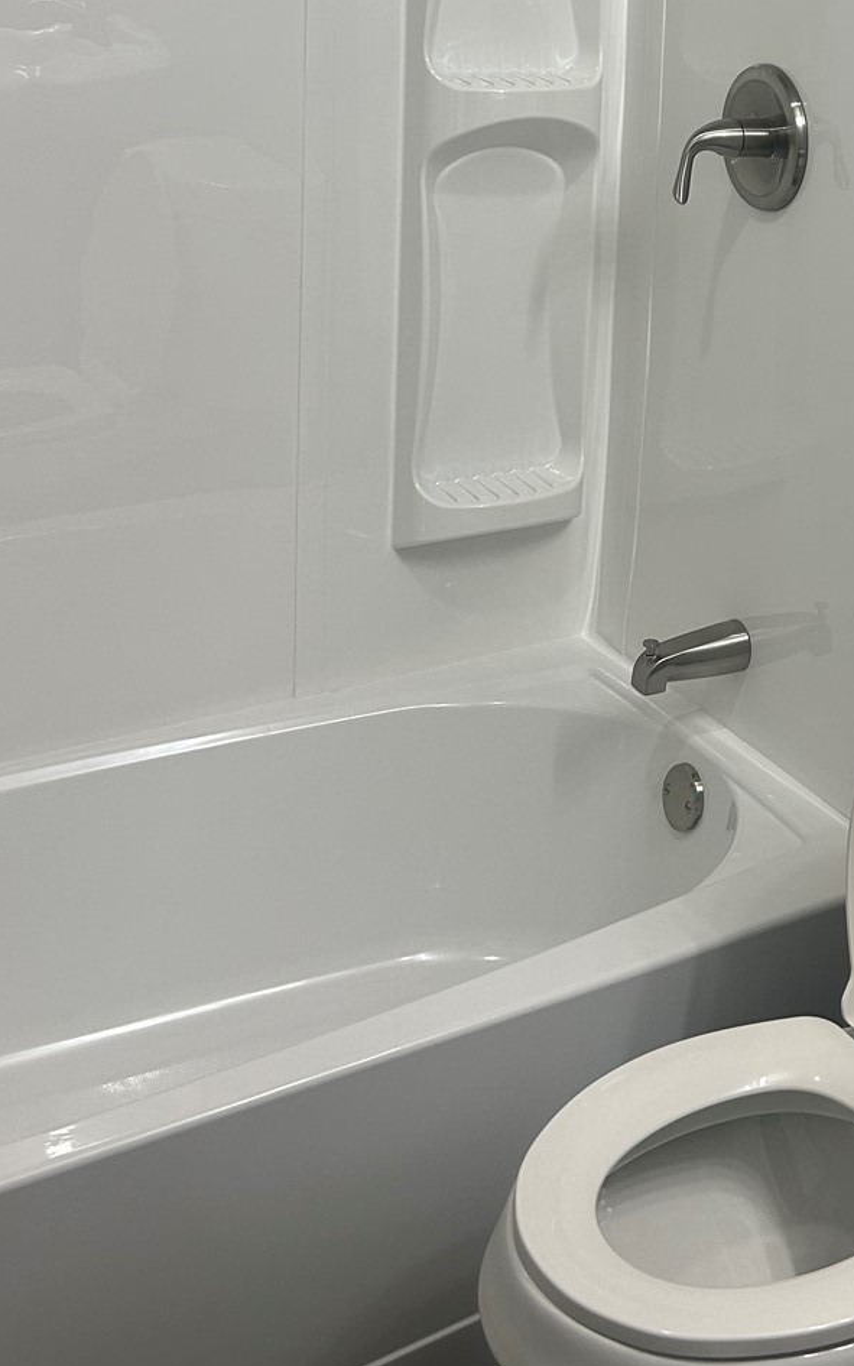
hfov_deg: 21.8
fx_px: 2084
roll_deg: -5.1
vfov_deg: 34.7
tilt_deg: -12.2
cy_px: 205
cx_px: 968
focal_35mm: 56
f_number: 1.5
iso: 64
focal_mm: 5.7
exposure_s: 1/120
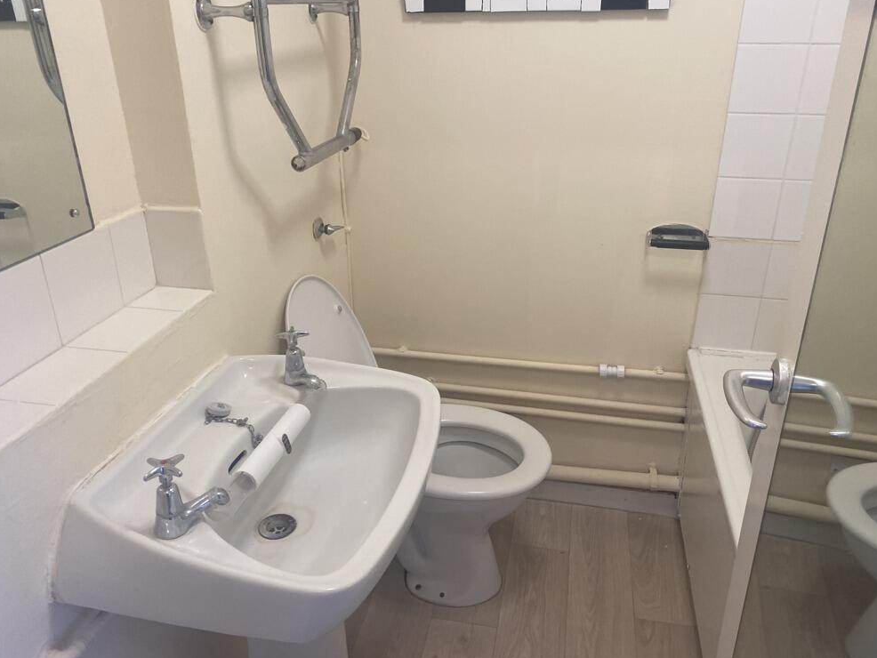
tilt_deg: -25.5
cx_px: 432
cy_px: 321
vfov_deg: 51.4
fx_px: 684
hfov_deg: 65.3
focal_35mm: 27
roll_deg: +0.1
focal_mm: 4.25
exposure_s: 1/100
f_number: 1.8
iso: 125
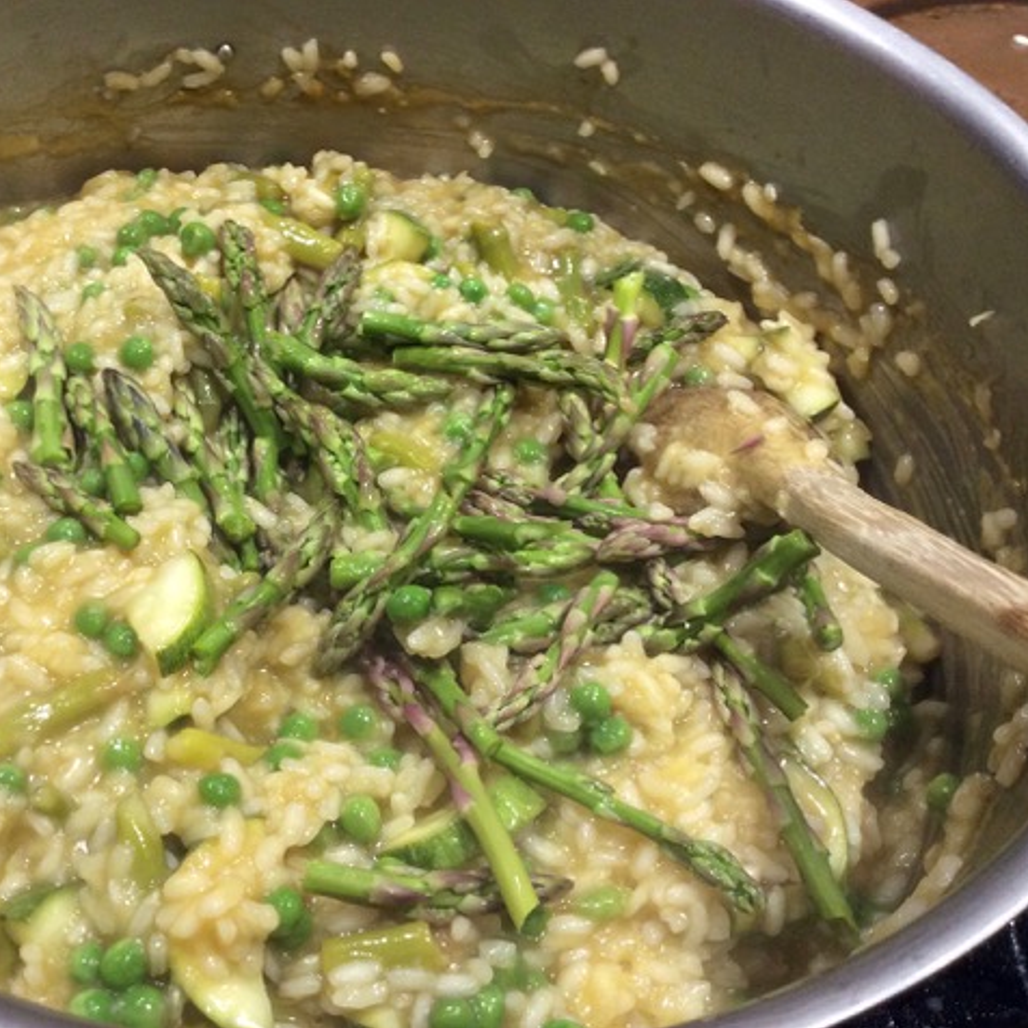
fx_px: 1277
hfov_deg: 43.4
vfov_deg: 43.9
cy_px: 514
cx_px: 359
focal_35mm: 38
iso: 100
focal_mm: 3.3
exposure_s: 1/24
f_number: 2.4
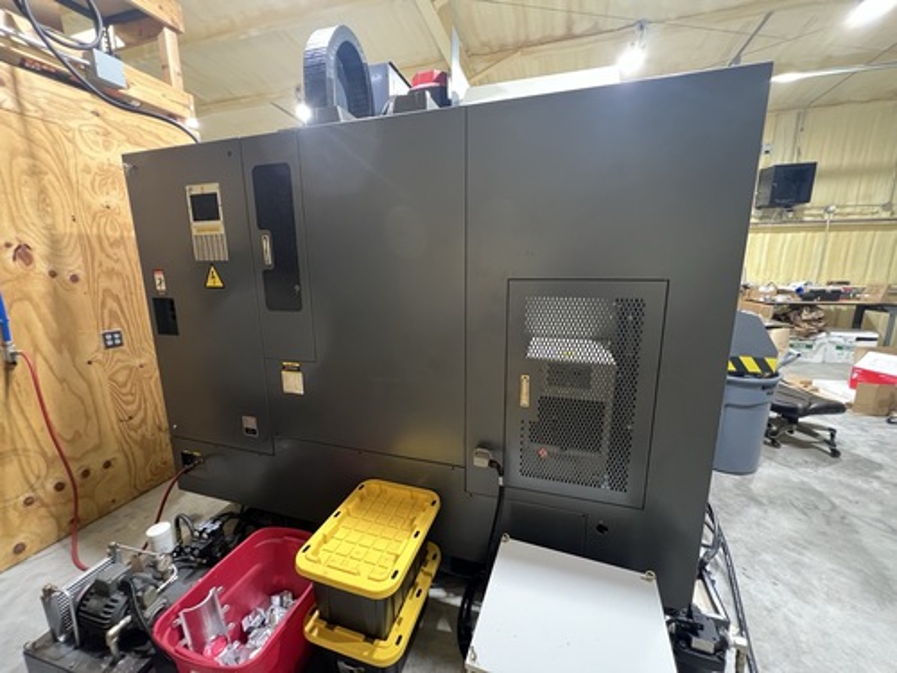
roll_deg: +0.7
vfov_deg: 89.9
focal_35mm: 13
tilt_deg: -12.3
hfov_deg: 106.2
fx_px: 337
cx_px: 448
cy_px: 336
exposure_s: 1/60
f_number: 1.8
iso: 500
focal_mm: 1.57
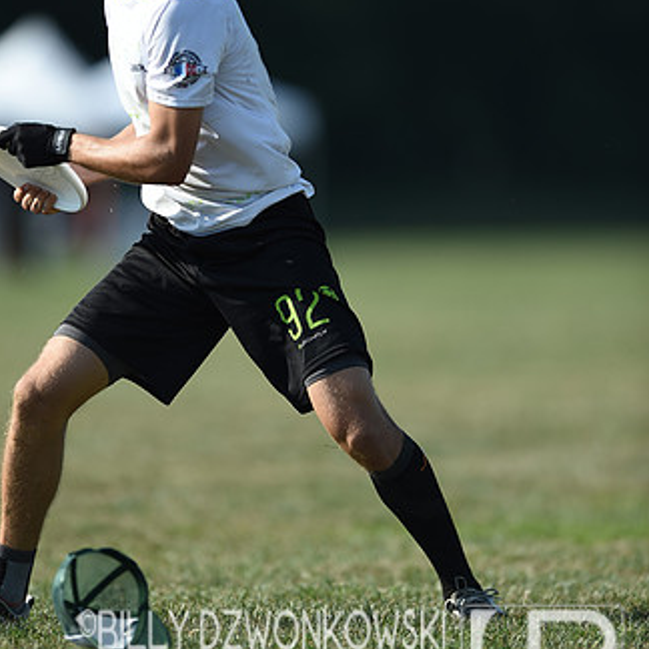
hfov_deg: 2.9
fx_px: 12897
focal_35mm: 608
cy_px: 154
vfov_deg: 2.9
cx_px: 269
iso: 100
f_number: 2.8
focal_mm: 400
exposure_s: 1/1600
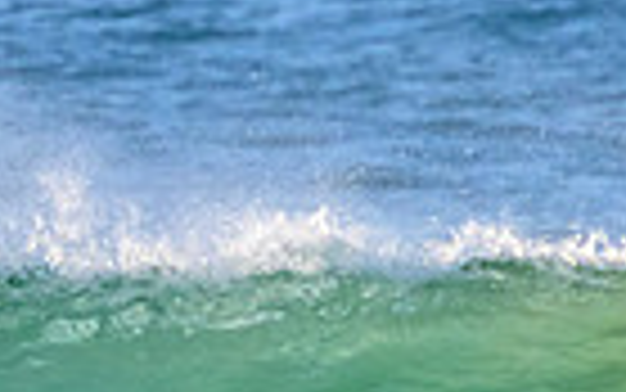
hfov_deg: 0.6
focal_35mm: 3395
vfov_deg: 0.4
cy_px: 493
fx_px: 57944
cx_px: 144
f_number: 11
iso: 2500
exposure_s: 1/1600
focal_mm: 800
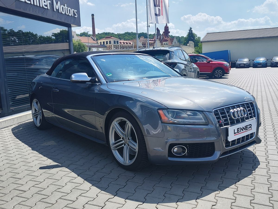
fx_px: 185
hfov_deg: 73.9
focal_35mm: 23
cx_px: 139
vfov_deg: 58.9
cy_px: 104
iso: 50
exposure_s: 1/886
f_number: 1.69
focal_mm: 7.01
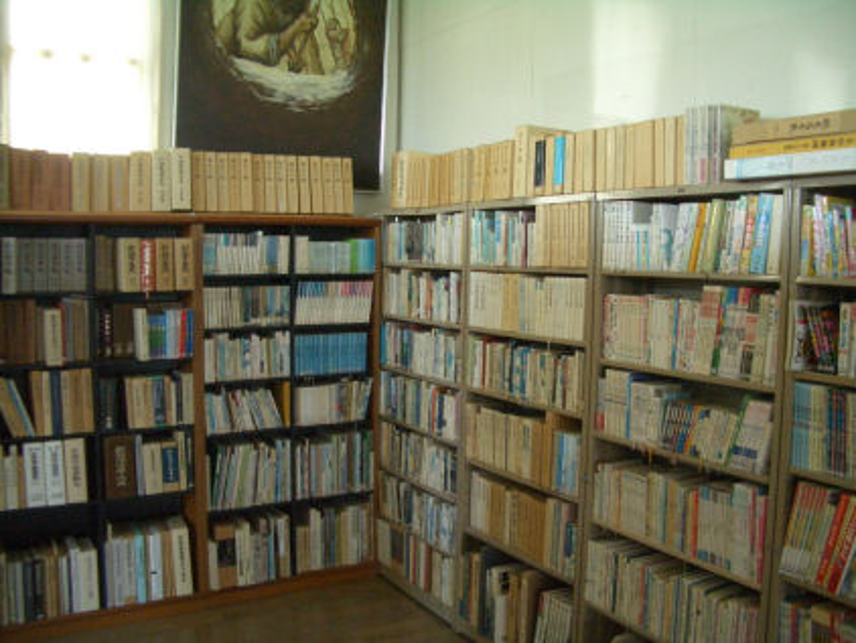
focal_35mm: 35
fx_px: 866
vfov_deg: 40.7
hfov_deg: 52.6
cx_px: 428
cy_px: 322
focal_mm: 5.8
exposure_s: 1/50
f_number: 2.6
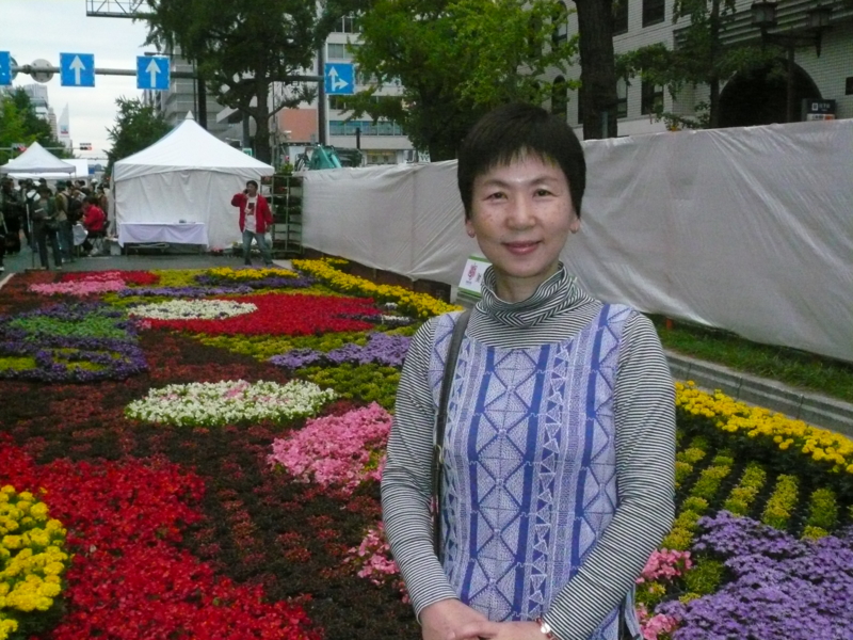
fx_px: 912
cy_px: 320
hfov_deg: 50.1
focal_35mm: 37
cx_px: 426
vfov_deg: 38.7
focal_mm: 6.1
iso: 800
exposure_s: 1/640
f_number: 9
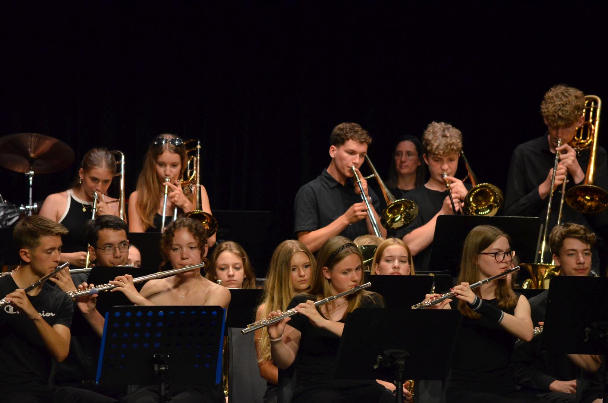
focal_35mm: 270
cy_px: 202
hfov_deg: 7.6
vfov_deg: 5.1
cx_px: 304
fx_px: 4550
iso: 2500
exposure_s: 1/400
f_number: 5
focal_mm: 180
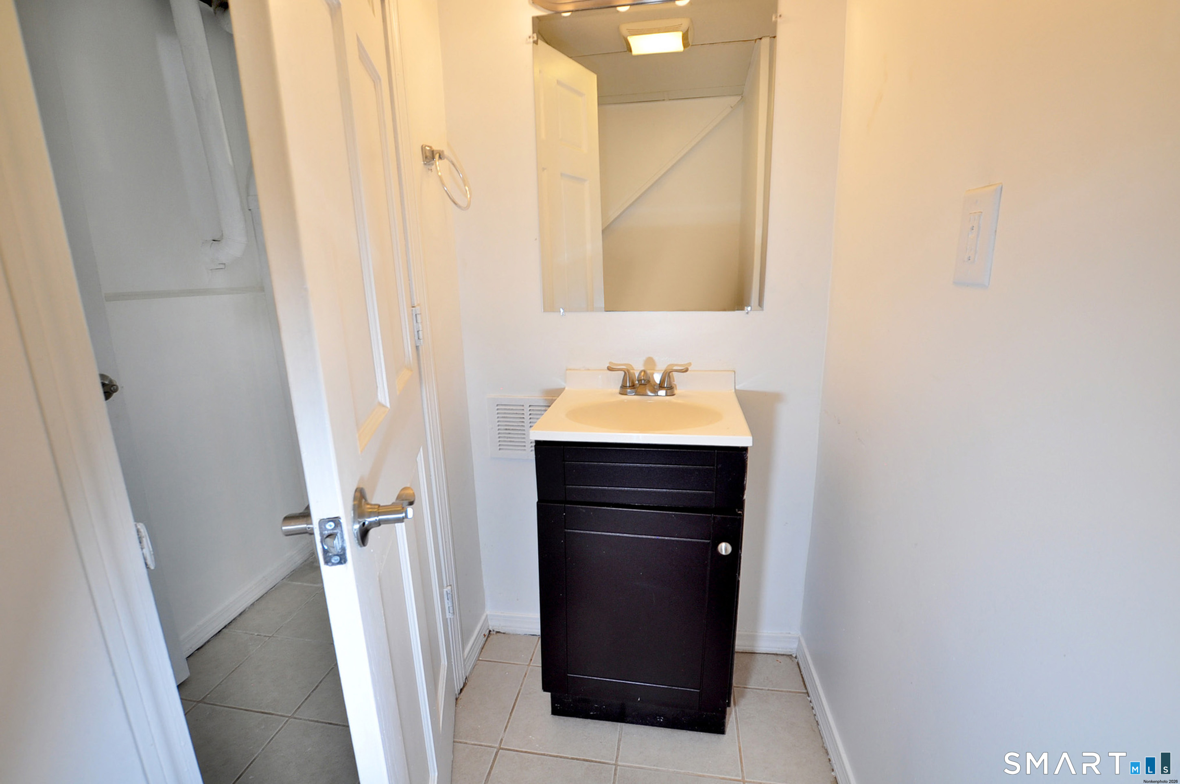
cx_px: 590
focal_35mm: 15
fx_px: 491
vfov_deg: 77.2
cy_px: 392
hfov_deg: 100.5
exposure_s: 1/25
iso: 200
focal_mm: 10
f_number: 5
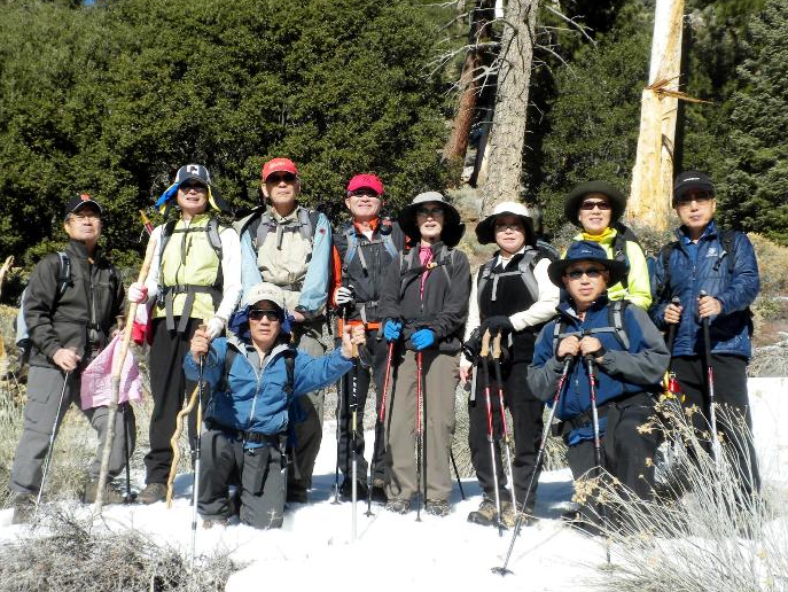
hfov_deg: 32.7
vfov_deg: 24.8
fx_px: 1344
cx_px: 375
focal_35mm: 59
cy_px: 287
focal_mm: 9.1
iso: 64
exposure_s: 1/73.7
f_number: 11
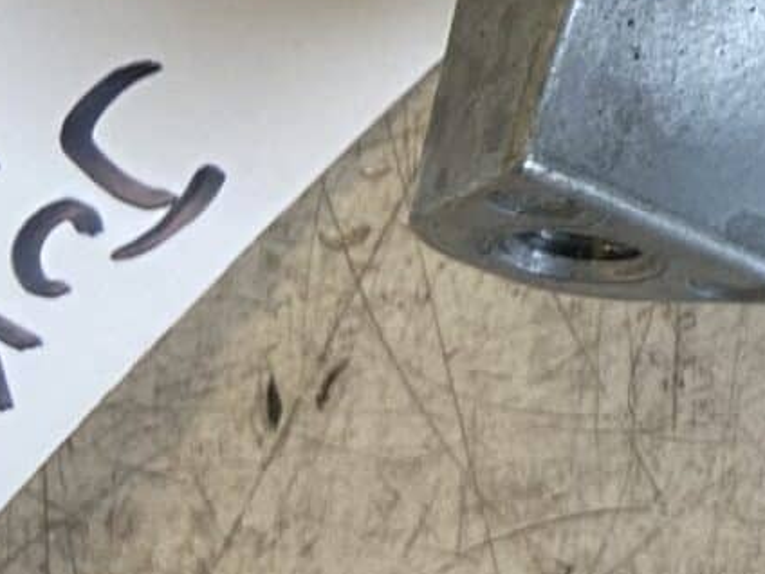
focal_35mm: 157
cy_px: -164
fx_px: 3470
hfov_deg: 10.6
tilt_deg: -77.7
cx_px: 1884
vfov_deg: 9.3
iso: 80
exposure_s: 1/50
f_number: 1.8
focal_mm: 4.25
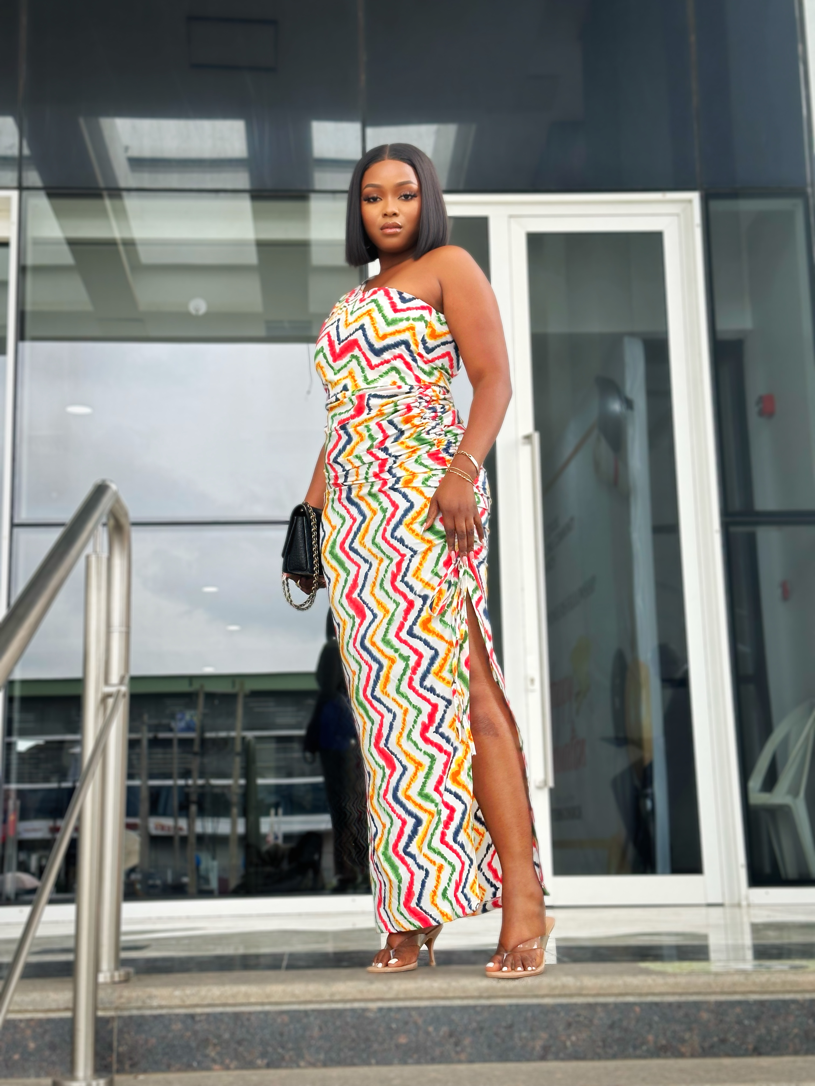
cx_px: 408
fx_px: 1507
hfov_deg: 30.3
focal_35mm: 48
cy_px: 543
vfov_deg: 39.7
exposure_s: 1/446
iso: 64
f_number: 1.78
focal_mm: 6.86
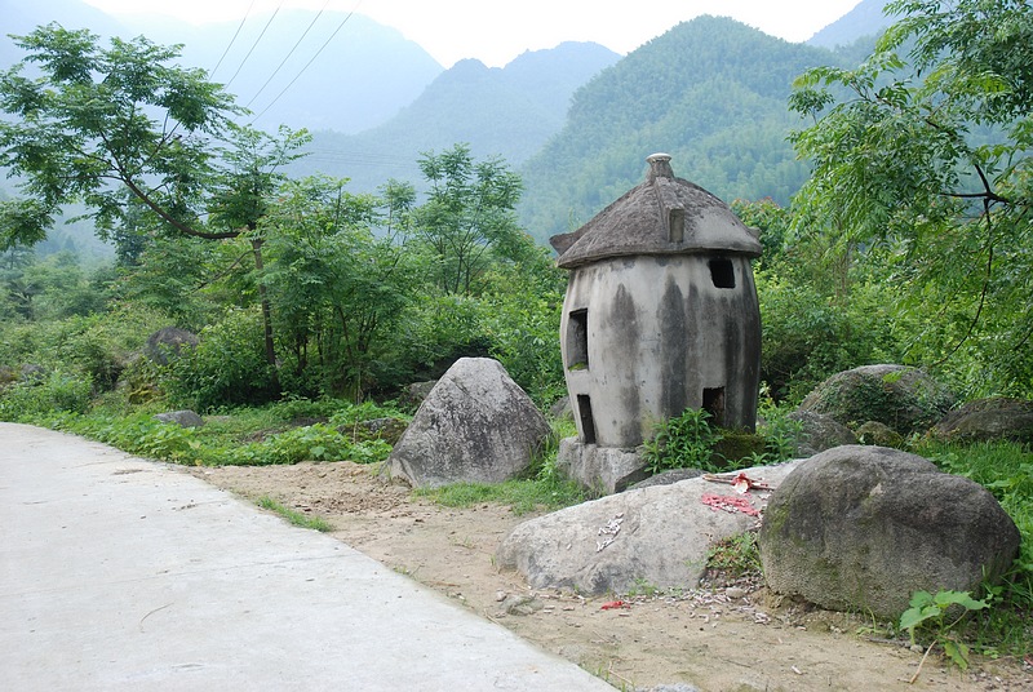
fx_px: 1035
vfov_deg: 37.0
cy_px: 346
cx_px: 516
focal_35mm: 36
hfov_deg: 53.1
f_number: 5.6
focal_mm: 24
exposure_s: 1/125
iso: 250
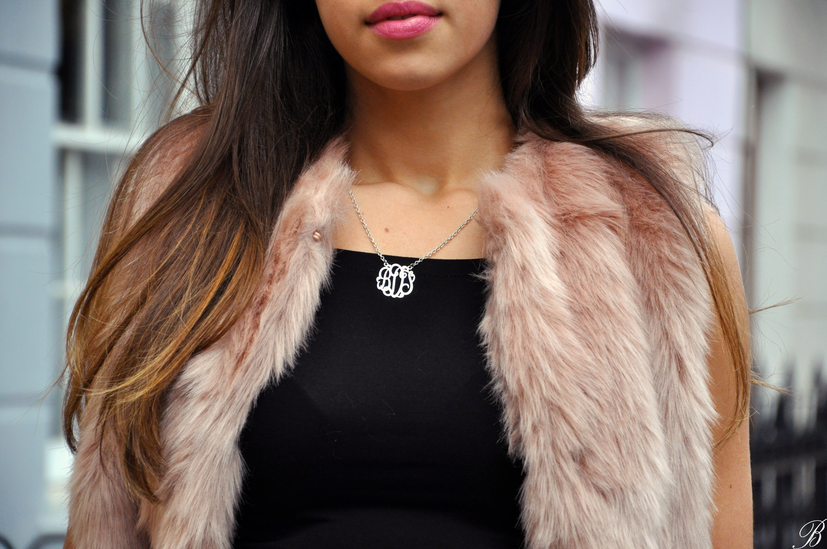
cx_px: 414
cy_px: 274
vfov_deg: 8.7
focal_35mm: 158
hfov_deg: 13.1
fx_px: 3614
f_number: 5.6
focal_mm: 105
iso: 800
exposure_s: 1/1000
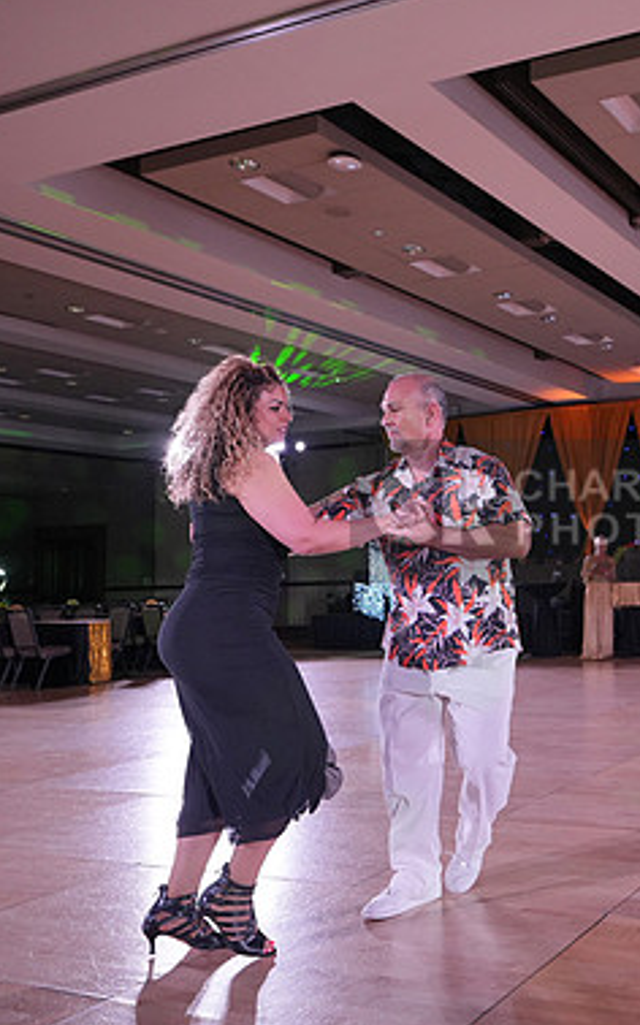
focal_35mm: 36
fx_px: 1005
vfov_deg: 54.0
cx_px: 645
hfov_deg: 32.4
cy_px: 511
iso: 2000
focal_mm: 23
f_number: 4
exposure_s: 1/400
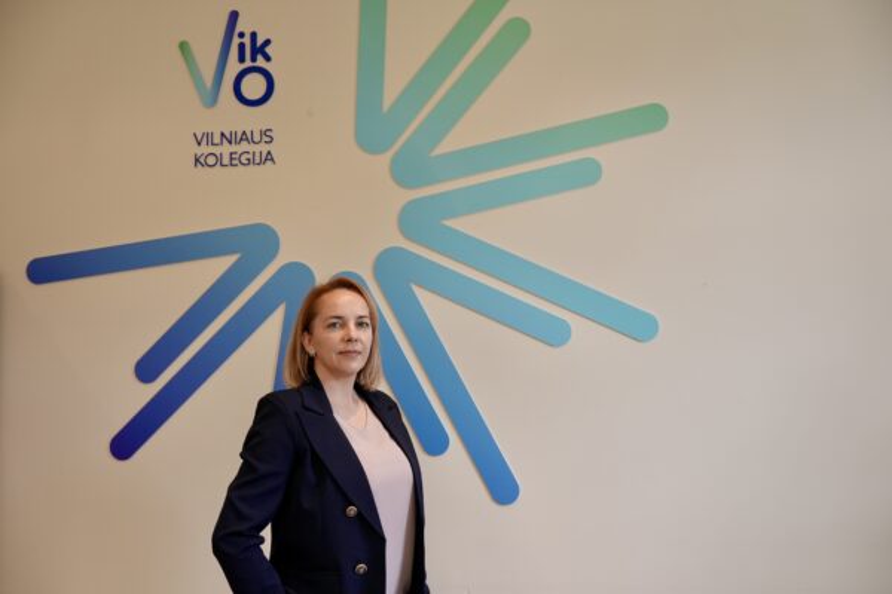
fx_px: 867
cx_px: 446
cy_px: 297
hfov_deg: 54.4
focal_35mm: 35
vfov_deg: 37.9
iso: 1250
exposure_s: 1/160
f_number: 4
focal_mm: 35
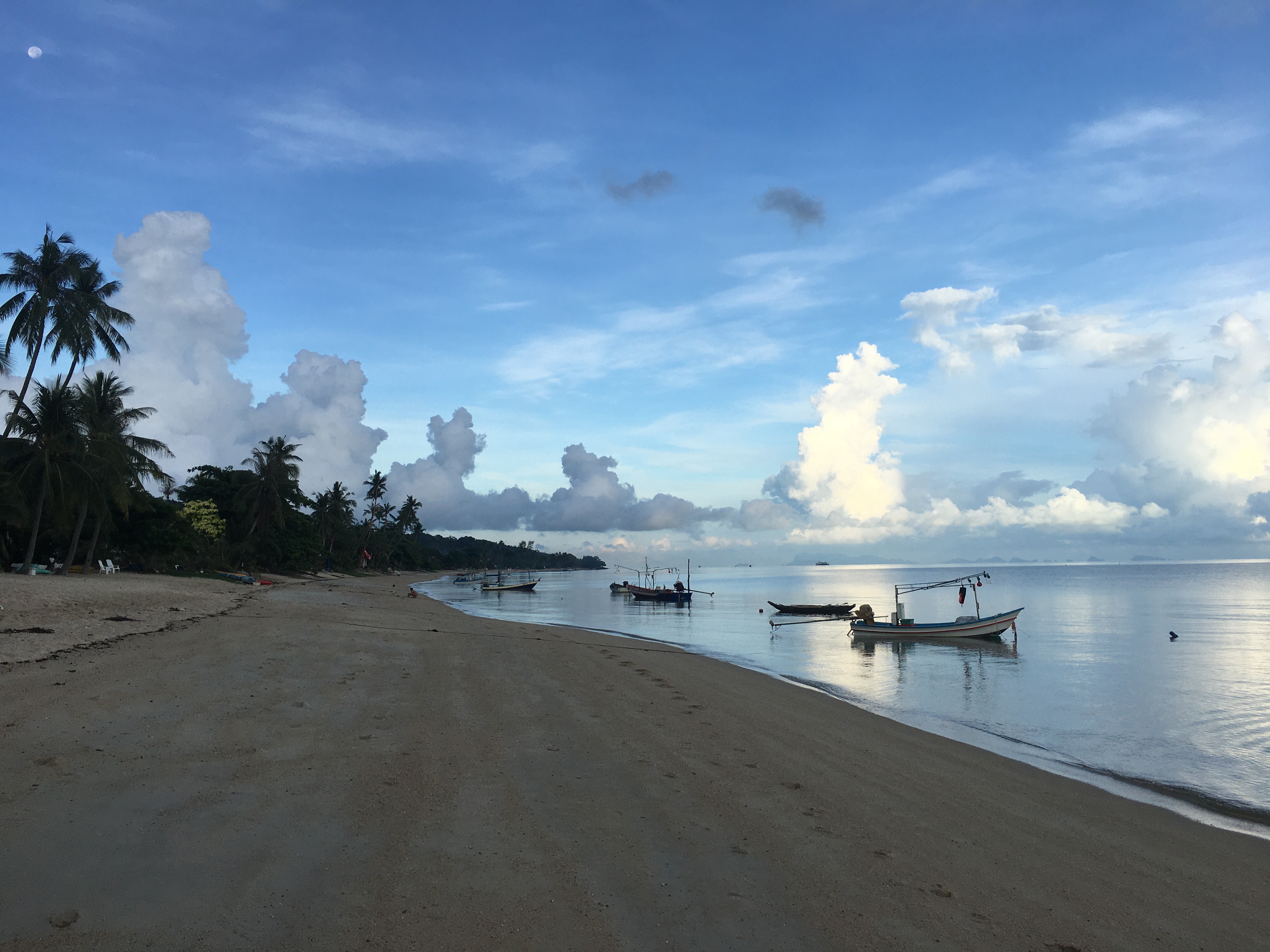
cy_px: 476
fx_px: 1064
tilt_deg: +4.1
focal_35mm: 29
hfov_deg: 61.7
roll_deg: +0.7
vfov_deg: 48.2
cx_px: 635
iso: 25
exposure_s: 1/986
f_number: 2.2
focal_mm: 4.15
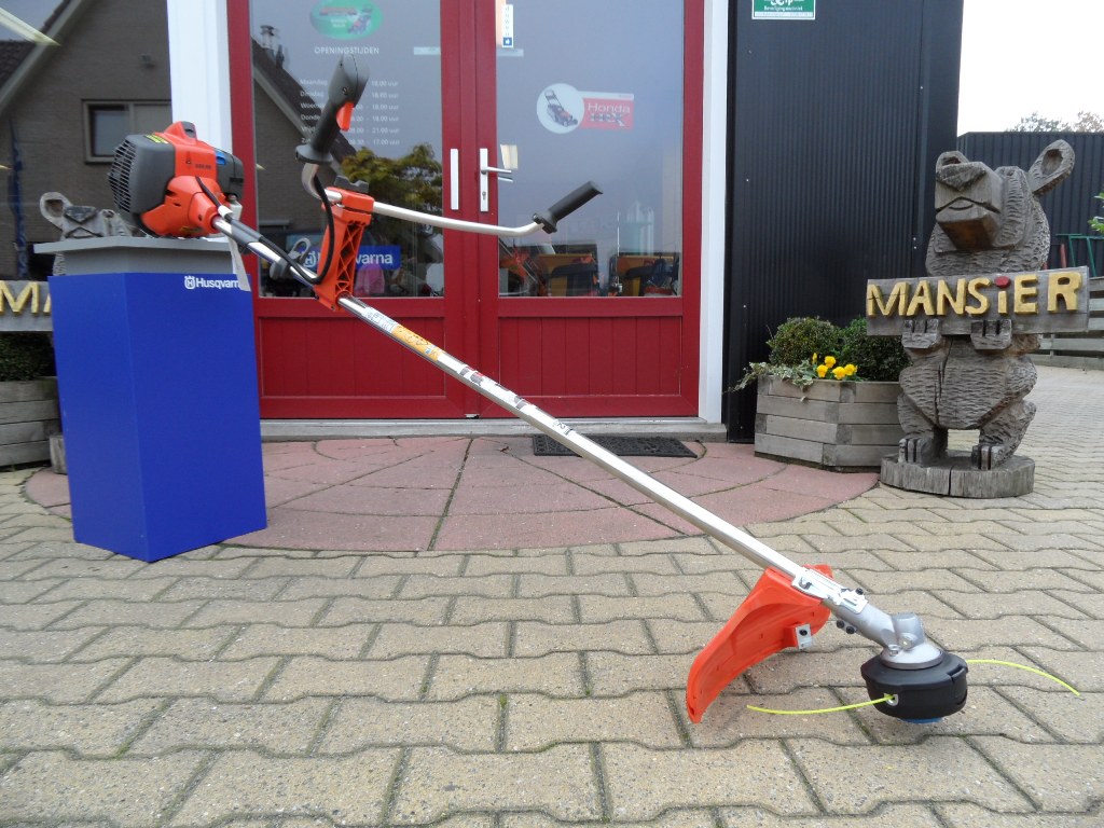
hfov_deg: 71.6
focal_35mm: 24
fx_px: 765
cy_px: 414
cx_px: 552
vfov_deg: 56.8
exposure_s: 1/125
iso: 80
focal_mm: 3.9
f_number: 3.2
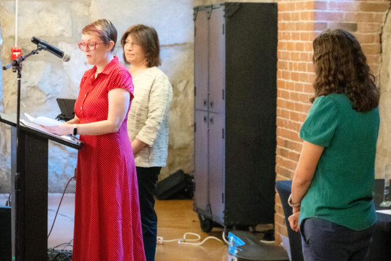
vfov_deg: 12.7
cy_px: 130
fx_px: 1173
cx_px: 164
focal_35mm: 108
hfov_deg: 18.9
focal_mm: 70
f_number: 3.2
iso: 12800
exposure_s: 1/100
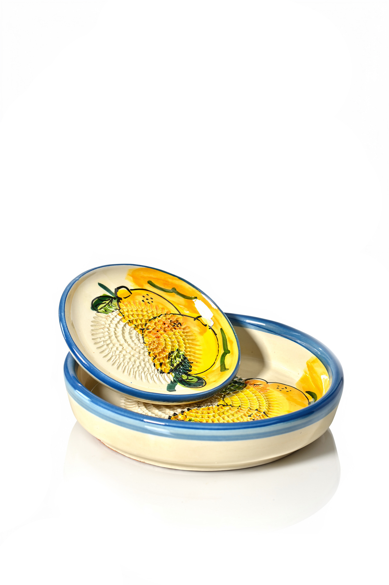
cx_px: 194
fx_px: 1948
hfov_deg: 11.4
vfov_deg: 17.1
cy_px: 292
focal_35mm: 120
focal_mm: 120
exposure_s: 1/160
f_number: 6.3
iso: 400
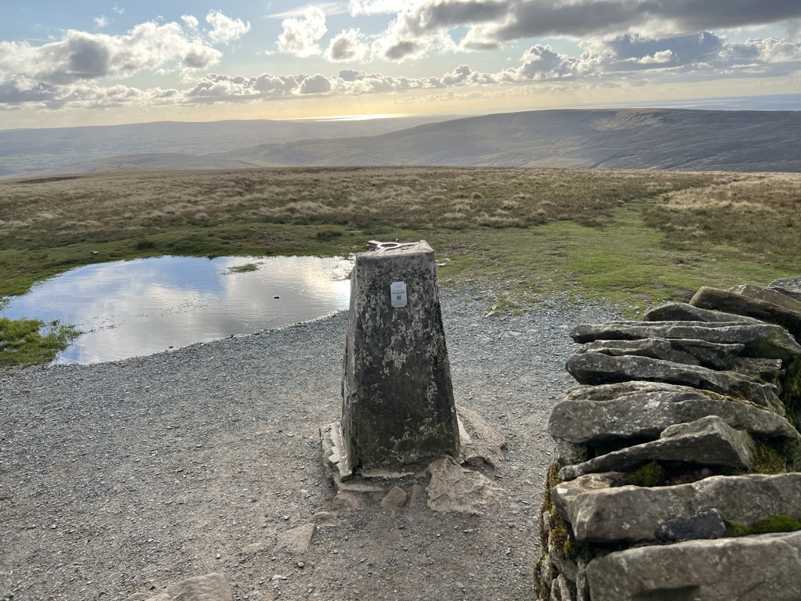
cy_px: 300
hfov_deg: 67.3
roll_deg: +3.3
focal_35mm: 26
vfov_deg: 53.1
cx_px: 400
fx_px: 602
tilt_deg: -17.9
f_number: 1.5
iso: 50
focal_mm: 5.7
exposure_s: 1/2841
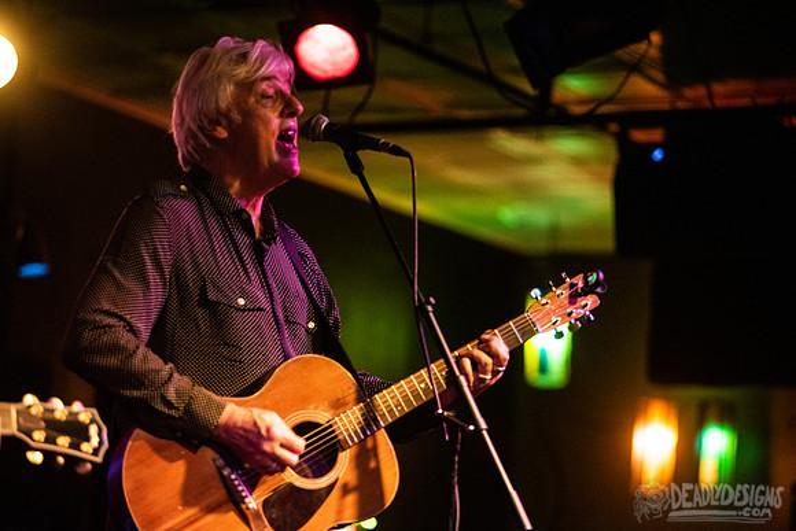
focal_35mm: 135
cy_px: 266
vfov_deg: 10.2
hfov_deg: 15.2
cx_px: 398
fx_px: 2986
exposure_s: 1/80
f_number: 3.2
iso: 3200
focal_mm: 135
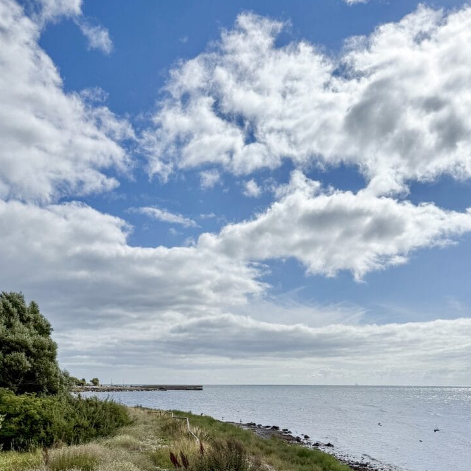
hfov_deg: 47.2
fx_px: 539
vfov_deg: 45.0
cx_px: 232
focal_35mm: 35
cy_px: 373
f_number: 1.8
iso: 64
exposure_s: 1/14300
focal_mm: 6.76
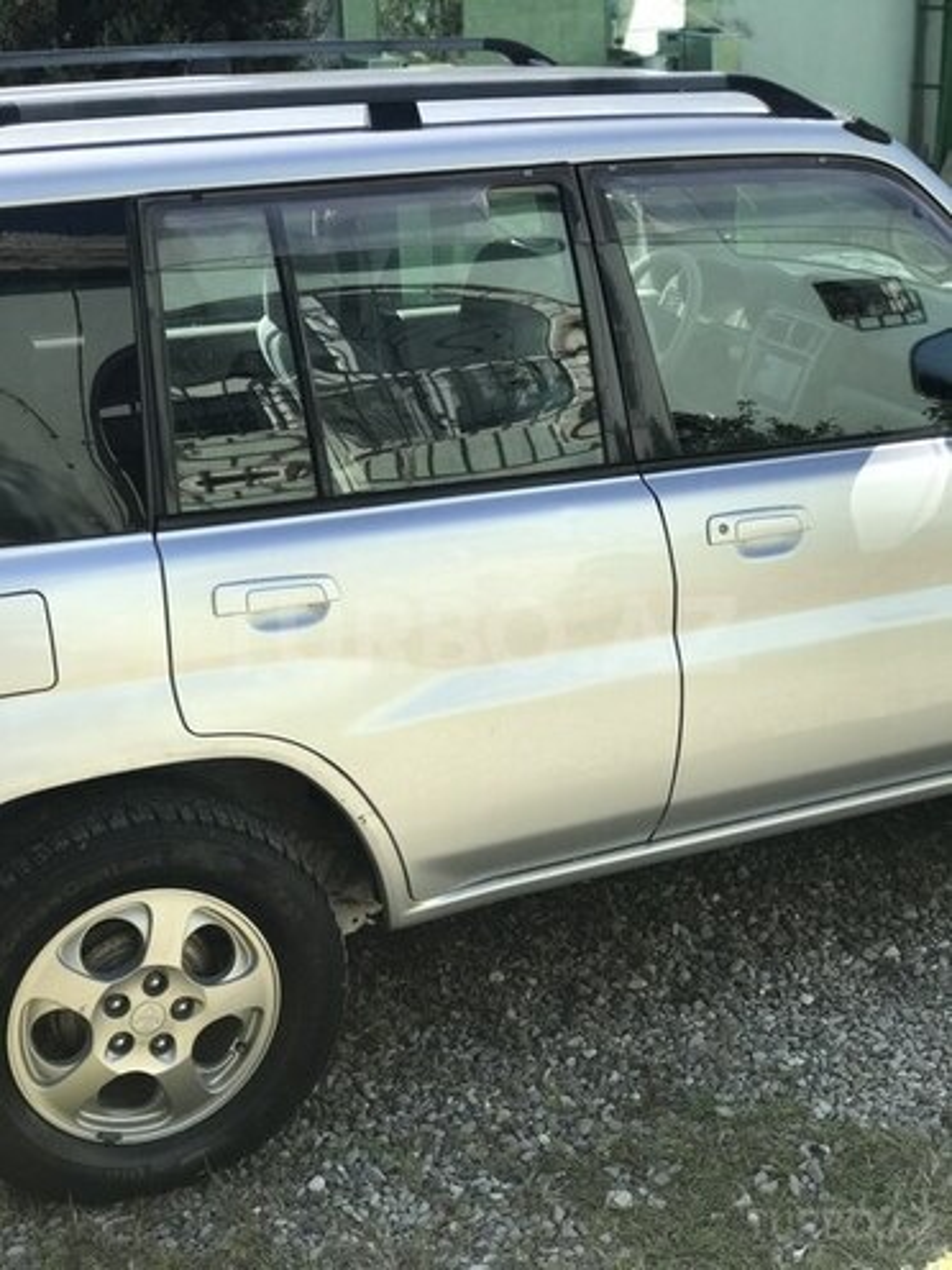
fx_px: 2090
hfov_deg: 25.7
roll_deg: +2.9
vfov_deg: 33.8
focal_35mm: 57
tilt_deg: -19.3
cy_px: 635
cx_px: 476
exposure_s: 1/361
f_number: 2.8
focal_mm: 6.6
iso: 20
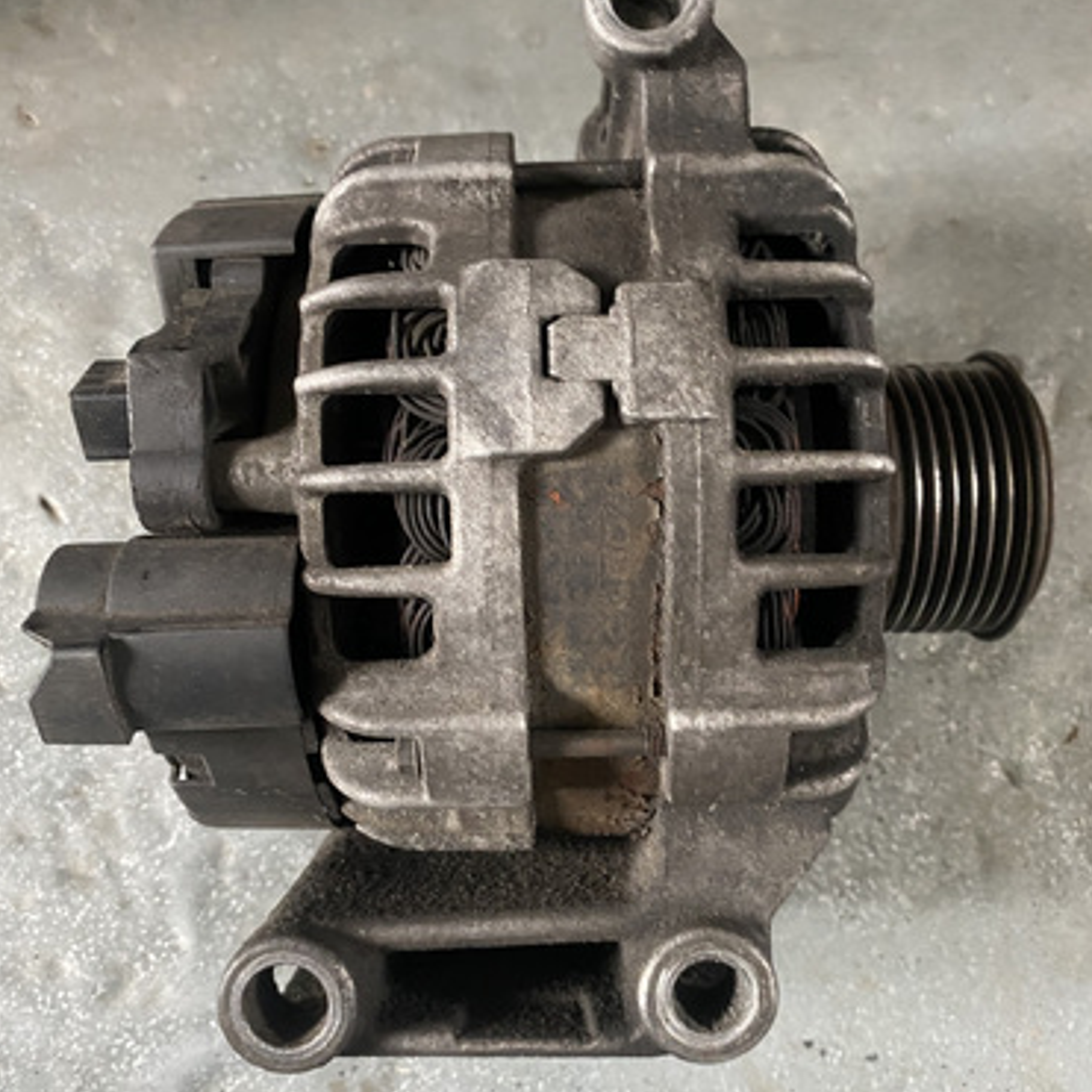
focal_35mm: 31
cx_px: 546
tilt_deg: -75.9
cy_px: 580
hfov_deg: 52.5
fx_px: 1106
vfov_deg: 52.5
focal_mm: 4.25
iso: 500
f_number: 1.8
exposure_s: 1/42
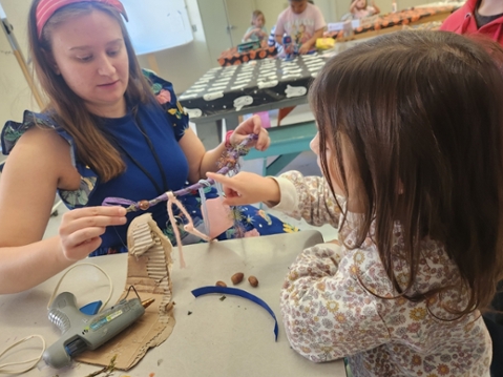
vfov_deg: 56.8
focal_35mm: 24
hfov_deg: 71.6
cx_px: 242
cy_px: 195
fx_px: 349
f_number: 1.8
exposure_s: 1/120
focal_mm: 5.4
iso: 400
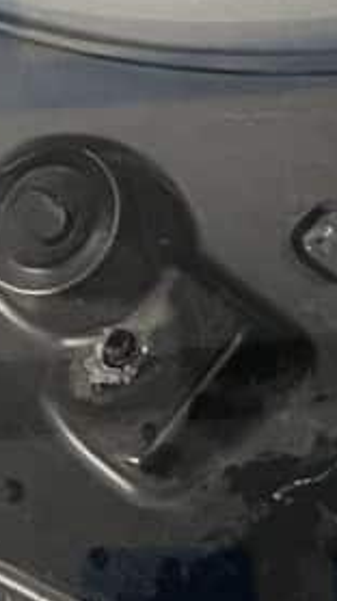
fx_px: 3326
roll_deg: -0.6
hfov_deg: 5.7
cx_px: -311
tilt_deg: -33.1
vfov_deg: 10.3
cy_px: 281
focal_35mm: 209
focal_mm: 5.1
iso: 320
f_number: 1.6
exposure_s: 1/50
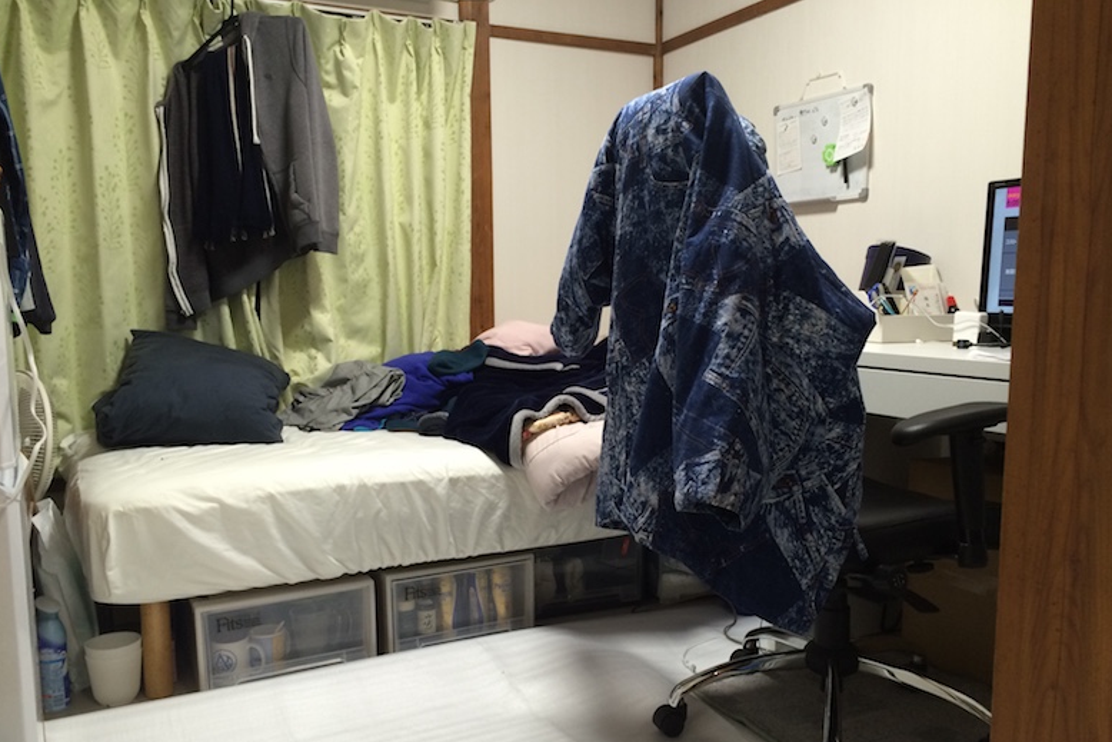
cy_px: 426
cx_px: 562
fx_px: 958
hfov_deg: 60.3
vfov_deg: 42.2
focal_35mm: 31
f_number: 2.2
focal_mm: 4.15
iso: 80
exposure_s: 1/30
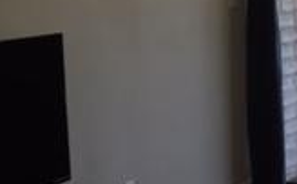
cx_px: 489
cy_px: 103
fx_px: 970
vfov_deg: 10.9
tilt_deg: -9.4
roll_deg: -0.5
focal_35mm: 120
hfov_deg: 15.6
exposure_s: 1/30
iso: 32
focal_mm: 4.15
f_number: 2.2
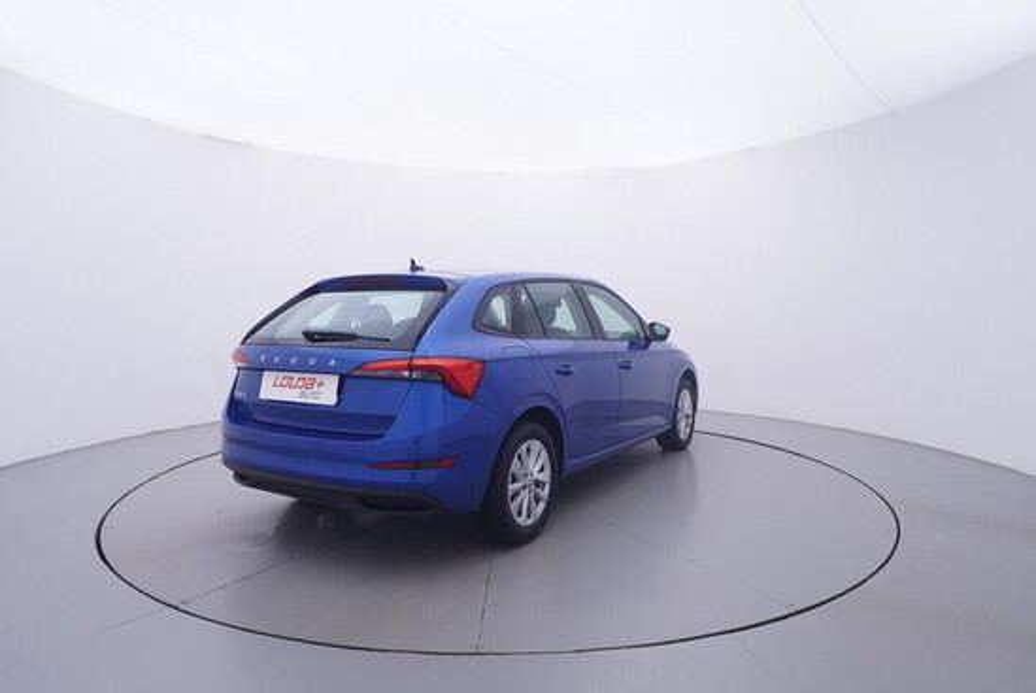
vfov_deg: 56.2
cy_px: 346
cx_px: 518
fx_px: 648
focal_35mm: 22
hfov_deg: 77.3
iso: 200
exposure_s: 1/80
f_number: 5
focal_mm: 15
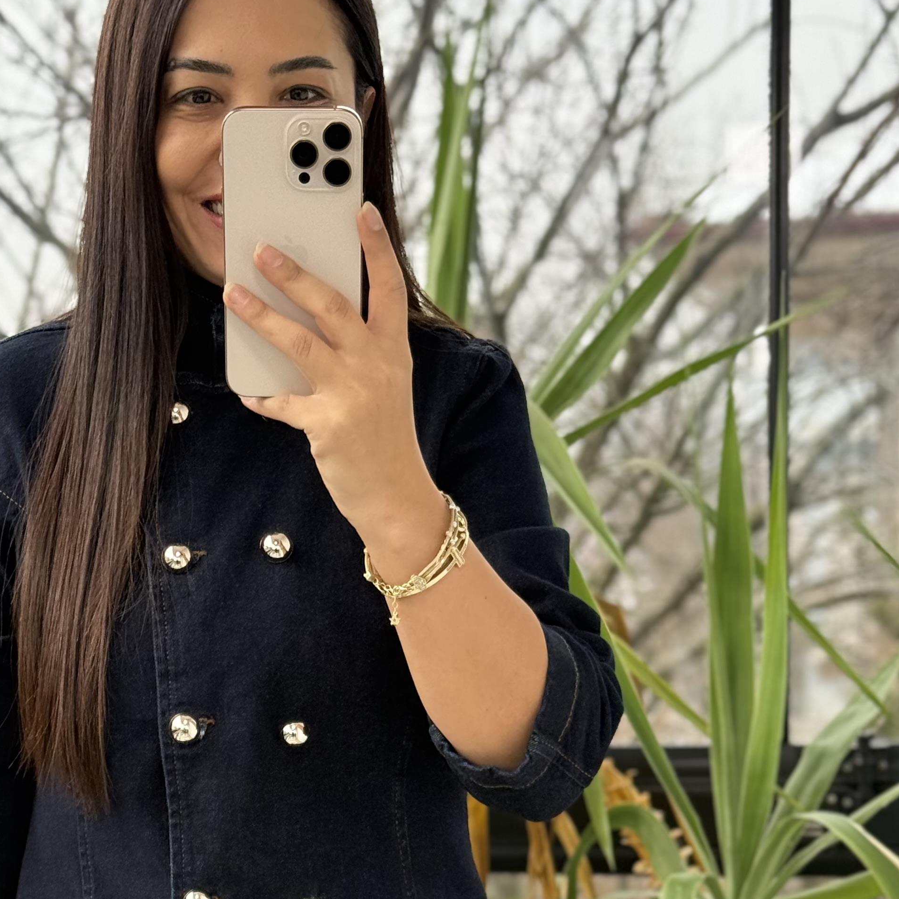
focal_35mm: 90
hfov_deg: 19.3
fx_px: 2644
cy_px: 750
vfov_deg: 19.1
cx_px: 332
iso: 100
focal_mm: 6.76
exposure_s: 1/373
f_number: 1.78
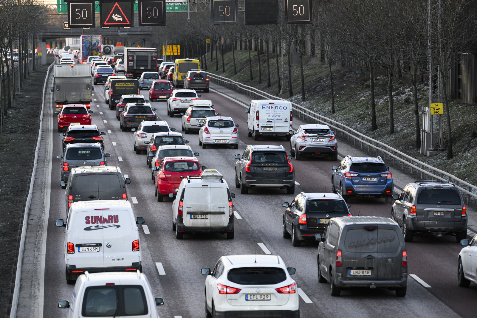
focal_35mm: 200
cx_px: 238
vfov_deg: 6.9
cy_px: 159
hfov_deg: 10.3
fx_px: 2650
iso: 400
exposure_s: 1/200
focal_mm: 200
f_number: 4.5
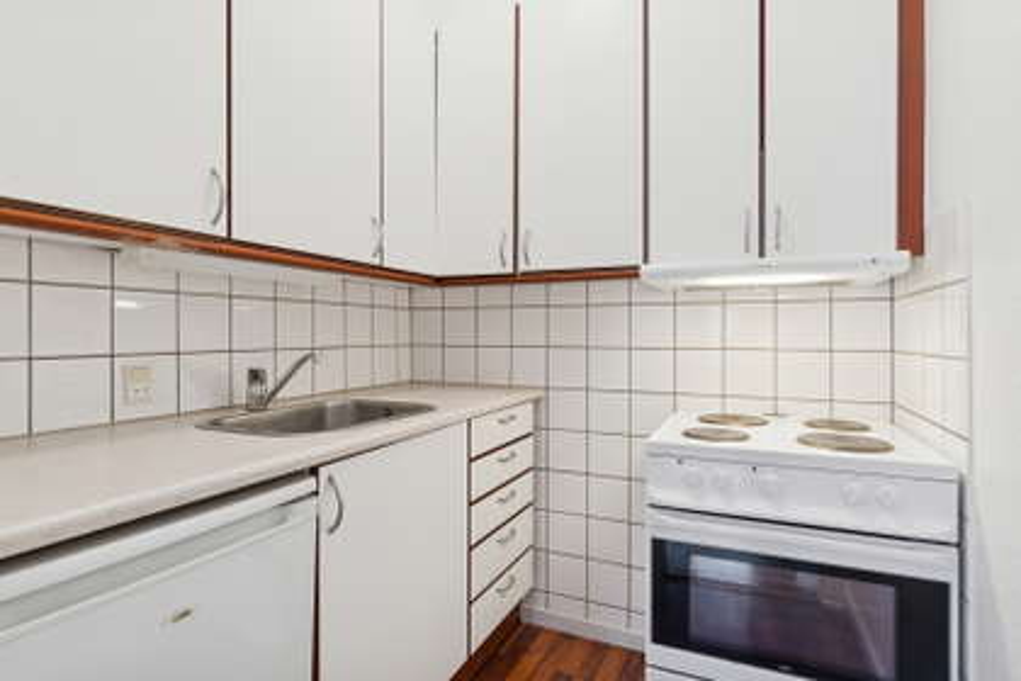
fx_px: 510
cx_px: 510
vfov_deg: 67.4
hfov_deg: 90.0
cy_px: 340
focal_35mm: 18
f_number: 8
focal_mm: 12
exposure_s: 1/6
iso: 200
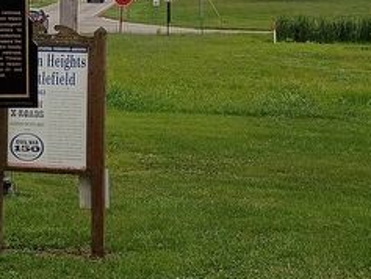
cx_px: 19
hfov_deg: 19.6
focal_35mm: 98
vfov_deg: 14.9
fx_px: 1051
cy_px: 9
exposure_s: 1/997
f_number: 1.8
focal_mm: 4.27
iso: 104
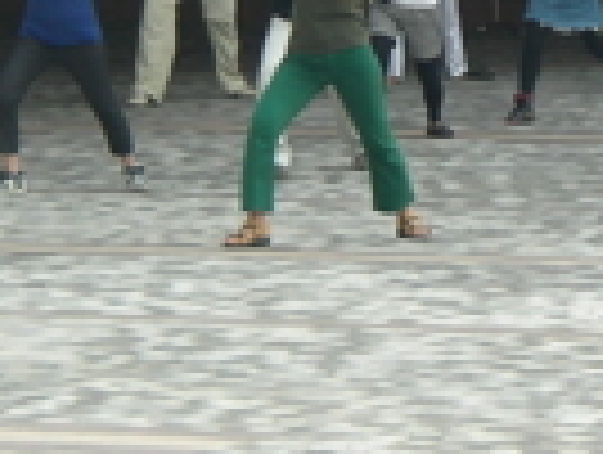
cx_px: 441
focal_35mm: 387
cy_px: -117
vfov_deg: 3.8
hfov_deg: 5.1
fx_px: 6754
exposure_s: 1/160
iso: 50
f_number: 3.9
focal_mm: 16
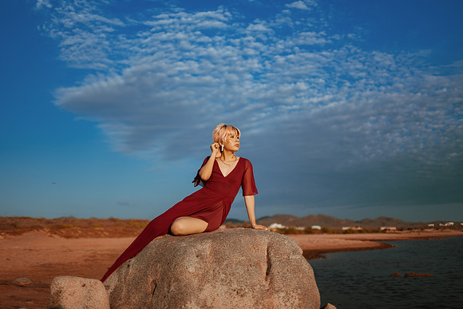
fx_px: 450
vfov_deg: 37.9
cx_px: 232
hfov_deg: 54.4
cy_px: 154
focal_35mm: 35
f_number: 1.4
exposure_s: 1/8000
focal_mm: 35
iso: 100
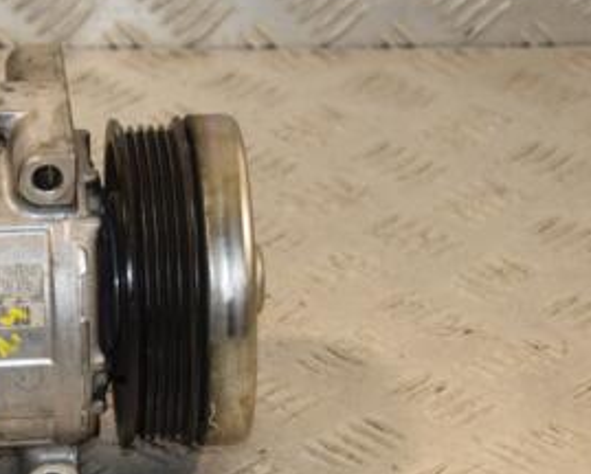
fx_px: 2855
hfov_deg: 11.7
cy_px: 305
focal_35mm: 163
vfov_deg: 9.5
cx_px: 73
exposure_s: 1/200
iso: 800
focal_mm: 52
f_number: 6.3
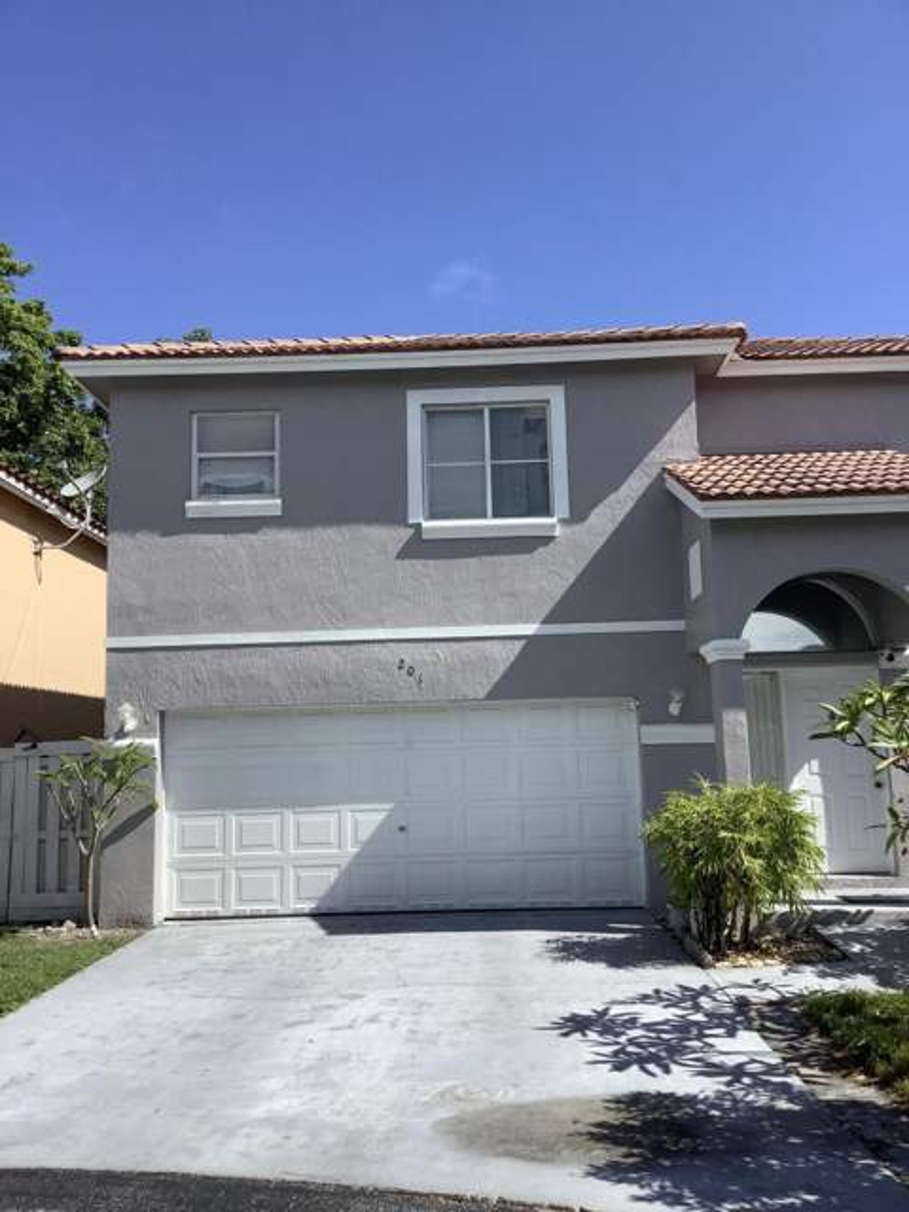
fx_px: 1085
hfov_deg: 45.4
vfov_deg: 58.4
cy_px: 606
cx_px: 454
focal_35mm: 31
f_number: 2.4
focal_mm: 3.3
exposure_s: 1/1631
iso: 25
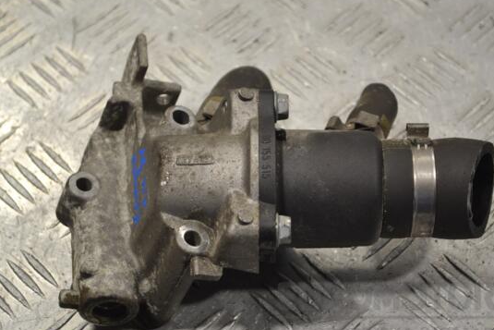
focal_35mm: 93
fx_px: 1270
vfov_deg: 14.8
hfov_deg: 22.0
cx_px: 260
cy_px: 173
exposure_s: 1/80
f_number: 5.6
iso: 400
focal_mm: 55
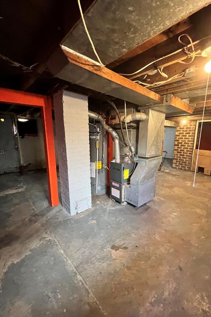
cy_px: 163
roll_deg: -2.9
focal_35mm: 14
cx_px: 115
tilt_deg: -10.2
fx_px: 123
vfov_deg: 104.2
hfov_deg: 81.0
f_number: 1.8
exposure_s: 1/60
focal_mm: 1.57
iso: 800
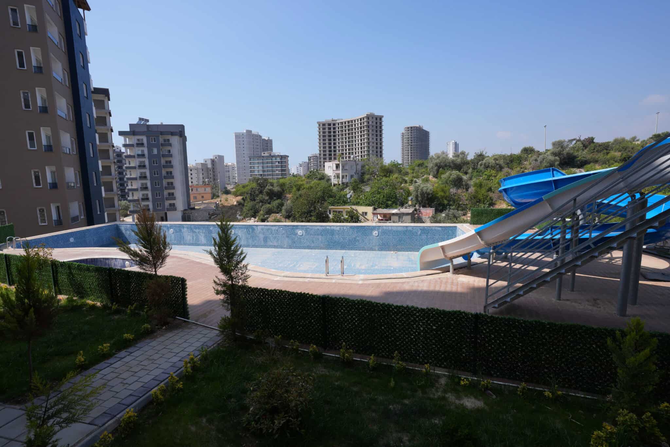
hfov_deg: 93.3
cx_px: 335
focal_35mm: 17
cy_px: 224
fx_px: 316
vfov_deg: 70.4
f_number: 8
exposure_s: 1/250
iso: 100
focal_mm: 17
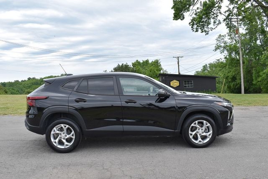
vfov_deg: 36.9
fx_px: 268
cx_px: 134
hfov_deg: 53.1
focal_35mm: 36
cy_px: 90
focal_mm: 24
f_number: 8
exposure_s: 1/250
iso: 200
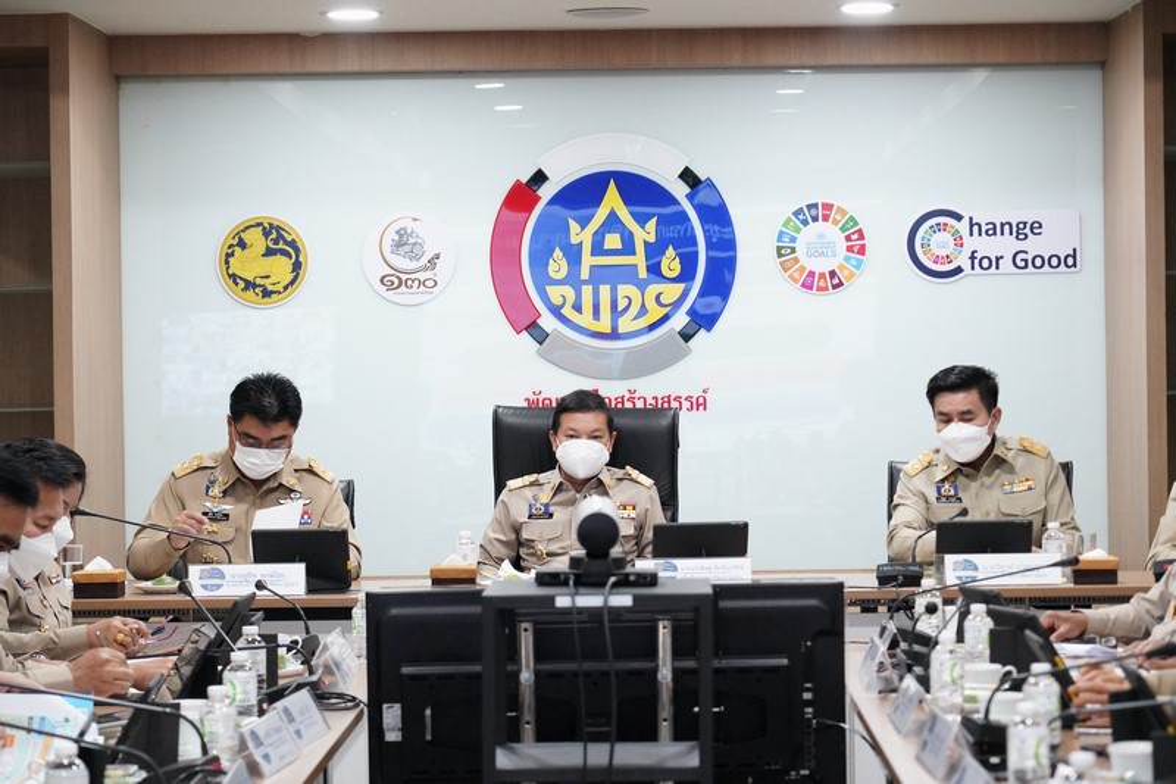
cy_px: 392
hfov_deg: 19.5
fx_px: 3429
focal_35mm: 105
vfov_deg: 13.0
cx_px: 588
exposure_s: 1/250
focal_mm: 105
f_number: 5.6
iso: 12800
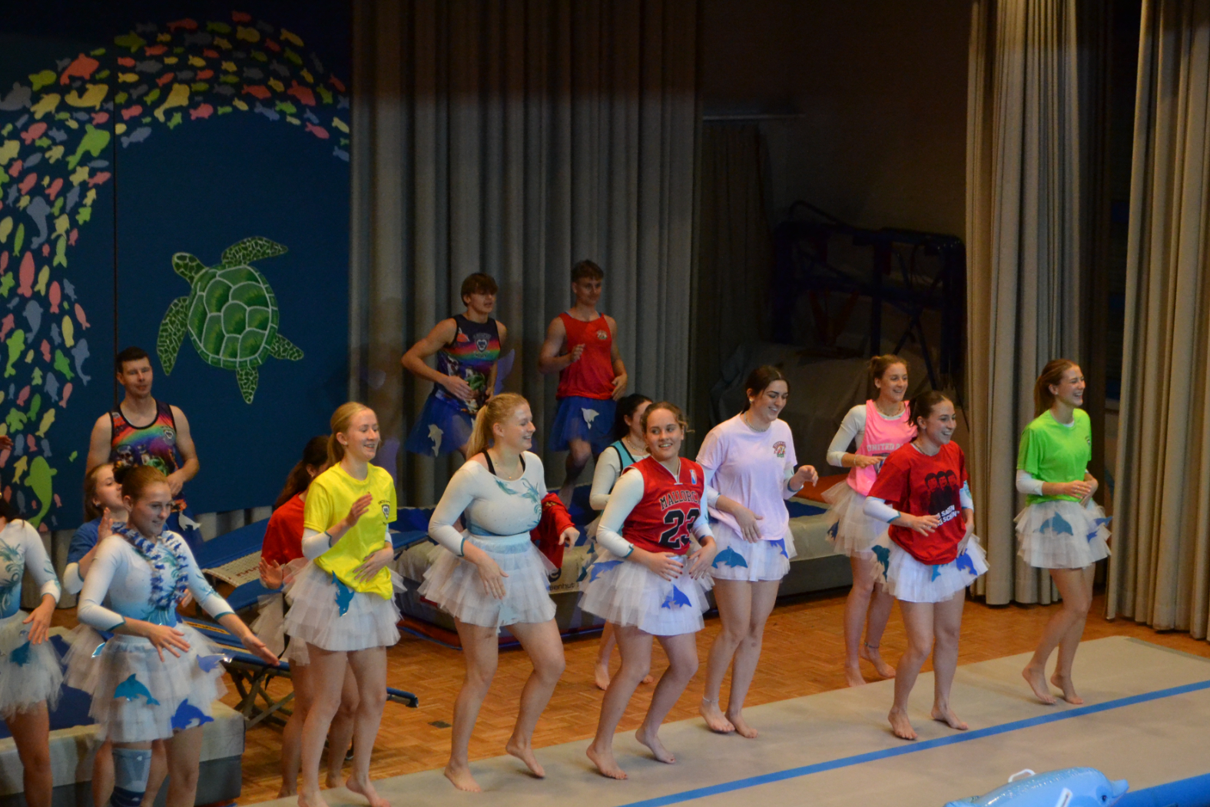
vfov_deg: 17.5
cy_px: 473
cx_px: 678
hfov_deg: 26.0
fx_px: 2621
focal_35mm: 78
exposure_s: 1/500
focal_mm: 40
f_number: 5.3
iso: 2200
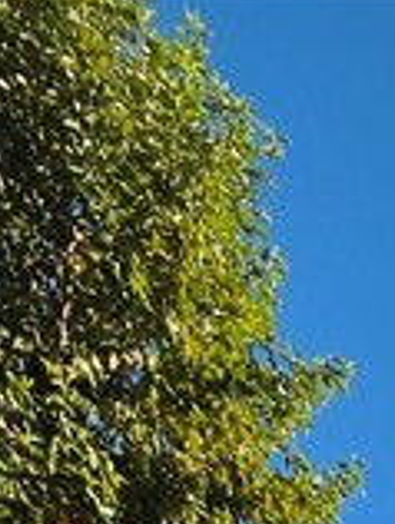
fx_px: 1275
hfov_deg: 14.7
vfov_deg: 10.6
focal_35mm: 84
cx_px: 770
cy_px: 1681
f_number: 1.9
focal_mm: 2.2
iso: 40
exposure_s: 1/1132
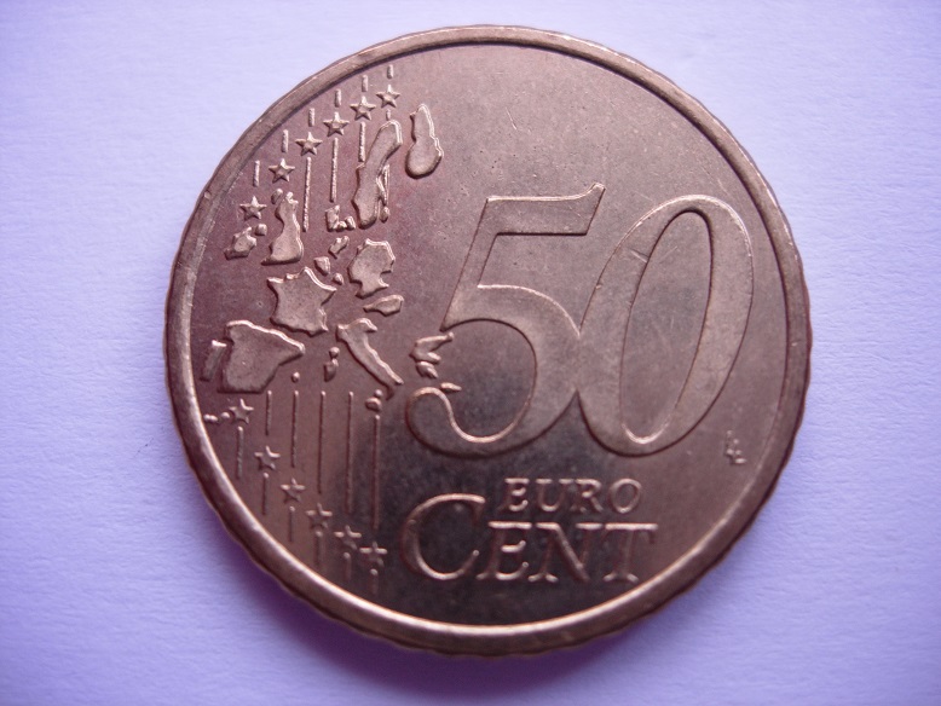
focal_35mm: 38
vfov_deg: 37.7
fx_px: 1033
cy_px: 353
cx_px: 470
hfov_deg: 49.0
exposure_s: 1/43.9
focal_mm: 7.8
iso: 64
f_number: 2.8
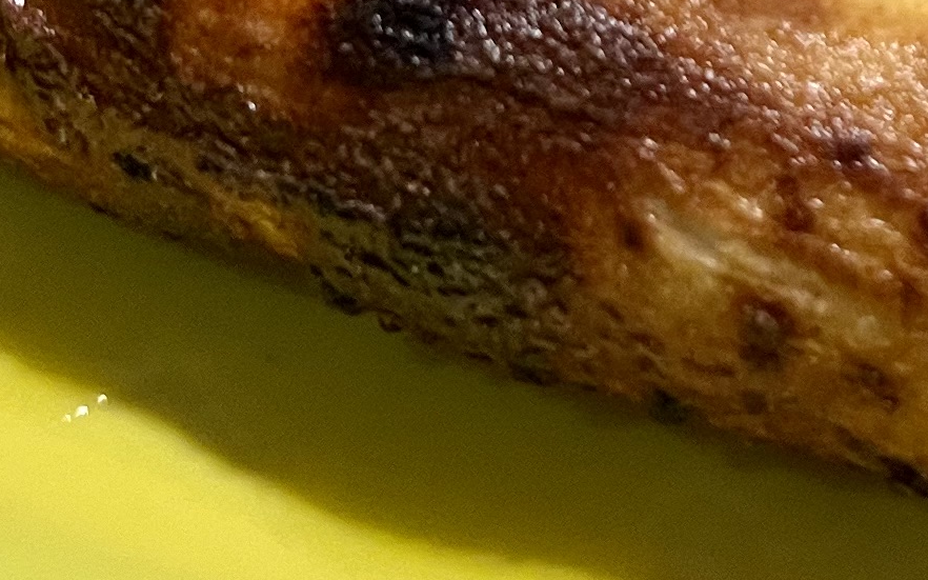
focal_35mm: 126
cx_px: 1253
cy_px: -658
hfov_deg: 15.6
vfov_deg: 9.6
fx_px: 3186
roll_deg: -3.6
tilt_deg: -37.8
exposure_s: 1/50
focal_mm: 5.7
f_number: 1.5
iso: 200
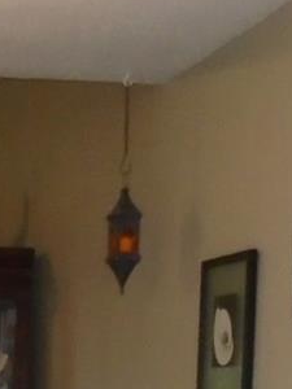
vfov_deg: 13.9
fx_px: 1462
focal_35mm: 130
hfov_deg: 10.9
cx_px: -161
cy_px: 651
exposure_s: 1/30
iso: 400
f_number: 3.2
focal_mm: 4.6
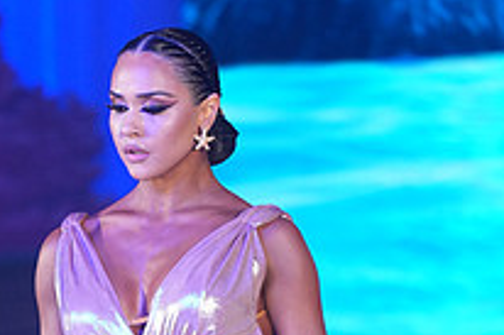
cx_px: 270
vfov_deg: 2.4
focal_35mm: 564
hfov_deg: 3.7
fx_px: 7889
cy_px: 491
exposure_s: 1/400
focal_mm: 200
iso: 1250
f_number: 4
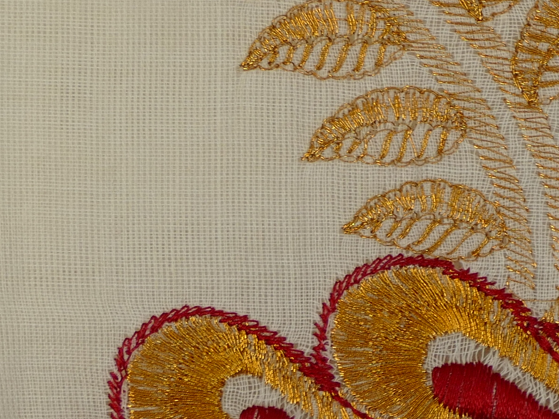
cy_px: 236
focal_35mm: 570
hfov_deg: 3.5
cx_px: 857
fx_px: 9205
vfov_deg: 2.6
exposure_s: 1/80
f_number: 3.9
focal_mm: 47.46
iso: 160
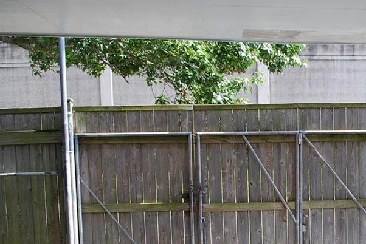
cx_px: 289
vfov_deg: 26.1
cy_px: 191
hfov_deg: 37.6
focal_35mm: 51
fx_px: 519
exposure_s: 1/125
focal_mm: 20
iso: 100
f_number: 5.6
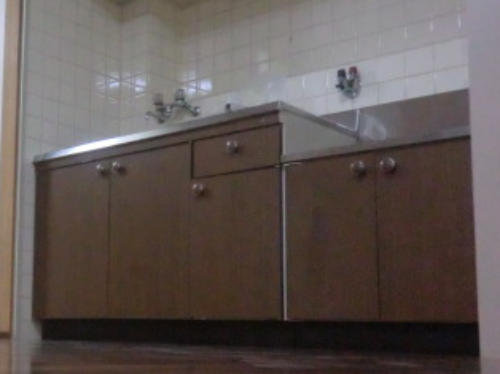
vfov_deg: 27.5
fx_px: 765
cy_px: 210
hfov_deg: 33.5
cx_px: 16
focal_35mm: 53
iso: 640
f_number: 2.8
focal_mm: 4.7
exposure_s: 1/60
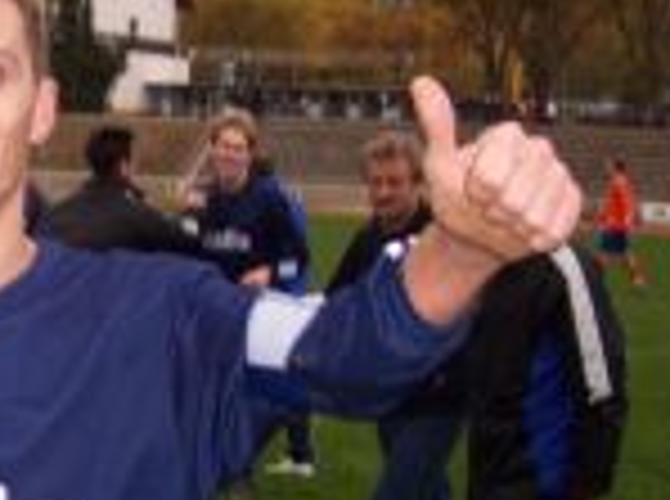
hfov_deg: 18.2
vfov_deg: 14.0
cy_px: 167
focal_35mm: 105
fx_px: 2027
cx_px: -18
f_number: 2.8
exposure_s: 1/60
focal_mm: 8
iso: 100
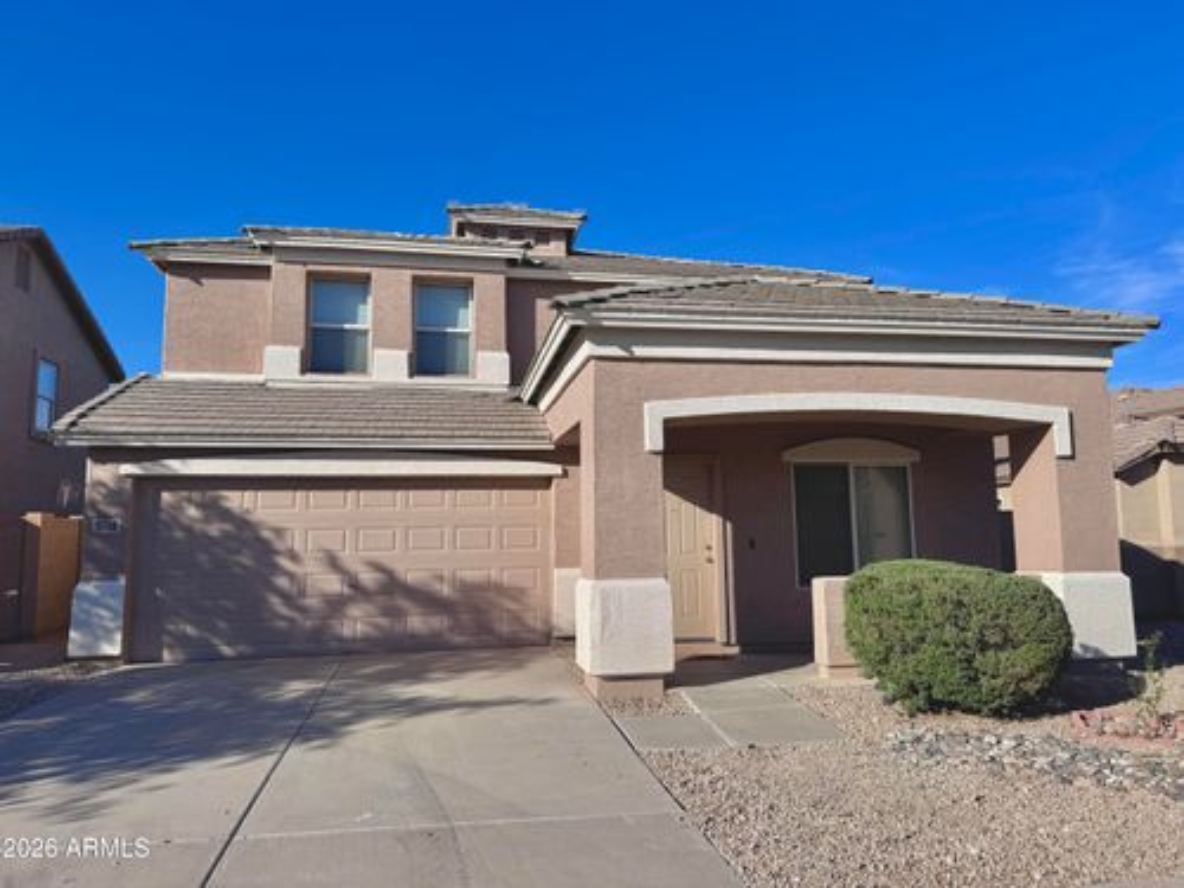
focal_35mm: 24
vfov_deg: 56.8
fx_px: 821
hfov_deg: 71.6
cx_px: 592
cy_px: 444
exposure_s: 1/7092
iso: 80
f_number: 1.78
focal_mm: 6.76
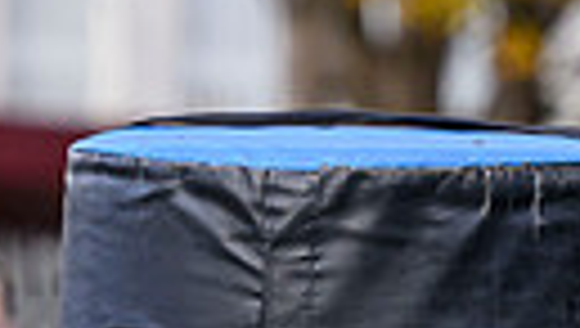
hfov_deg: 2.8
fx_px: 11921
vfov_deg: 1.6
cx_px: 908
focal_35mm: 774
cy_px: 958
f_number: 3.2
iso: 500
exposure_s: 1/1250
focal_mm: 125
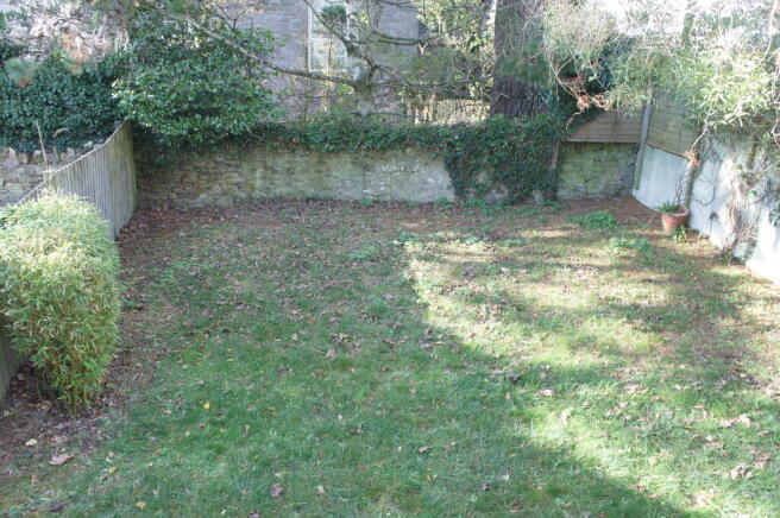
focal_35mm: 30
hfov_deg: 62.0
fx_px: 649
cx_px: 390
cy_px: 259
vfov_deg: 43.5
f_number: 5
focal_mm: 20
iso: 250
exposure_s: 1/80
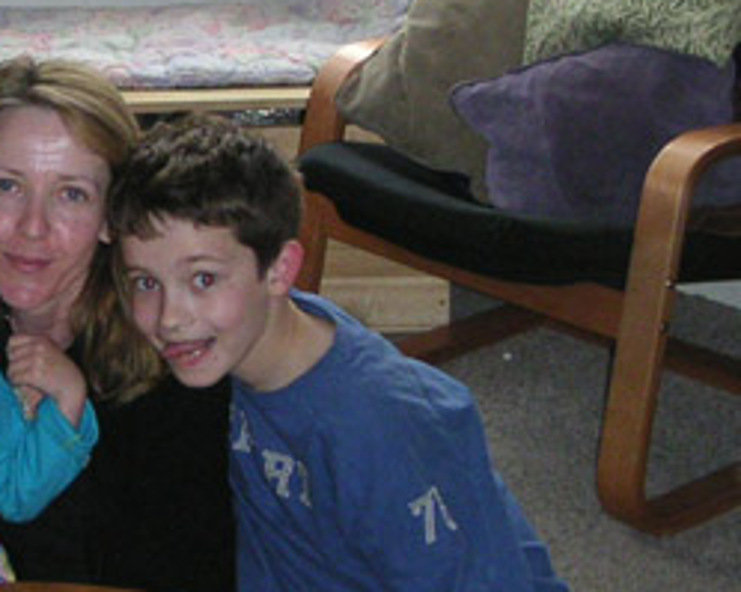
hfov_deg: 16.8
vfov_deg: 13.8
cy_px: 280
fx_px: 2455
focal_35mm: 112
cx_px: 18
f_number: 2.9
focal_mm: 6.8
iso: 160
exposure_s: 1/45
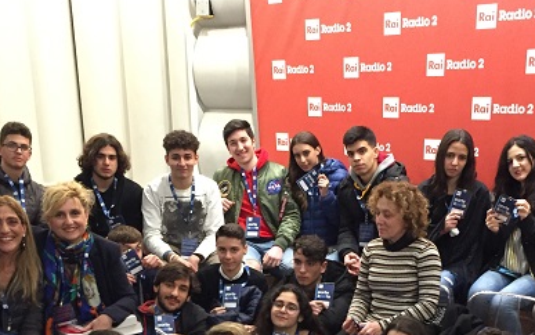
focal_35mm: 54
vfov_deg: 23.1
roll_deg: +0.3
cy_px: 324
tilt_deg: -15.0
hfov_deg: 37.4
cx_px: 310
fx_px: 787
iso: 250
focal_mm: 4.15
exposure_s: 1/17
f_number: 2.2
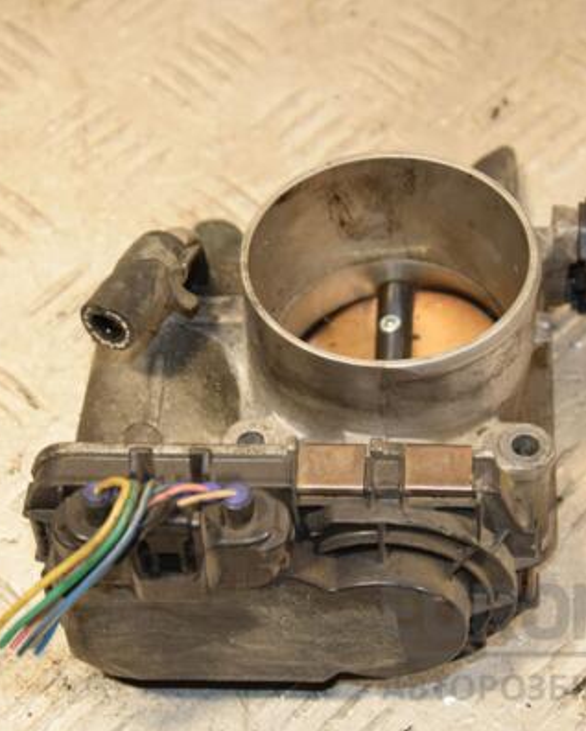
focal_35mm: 102
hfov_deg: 15.1
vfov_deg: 18.8
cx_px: 346
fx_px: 2210
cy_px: 366
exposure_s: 1/200
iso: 800
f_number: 5.6
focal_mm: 48
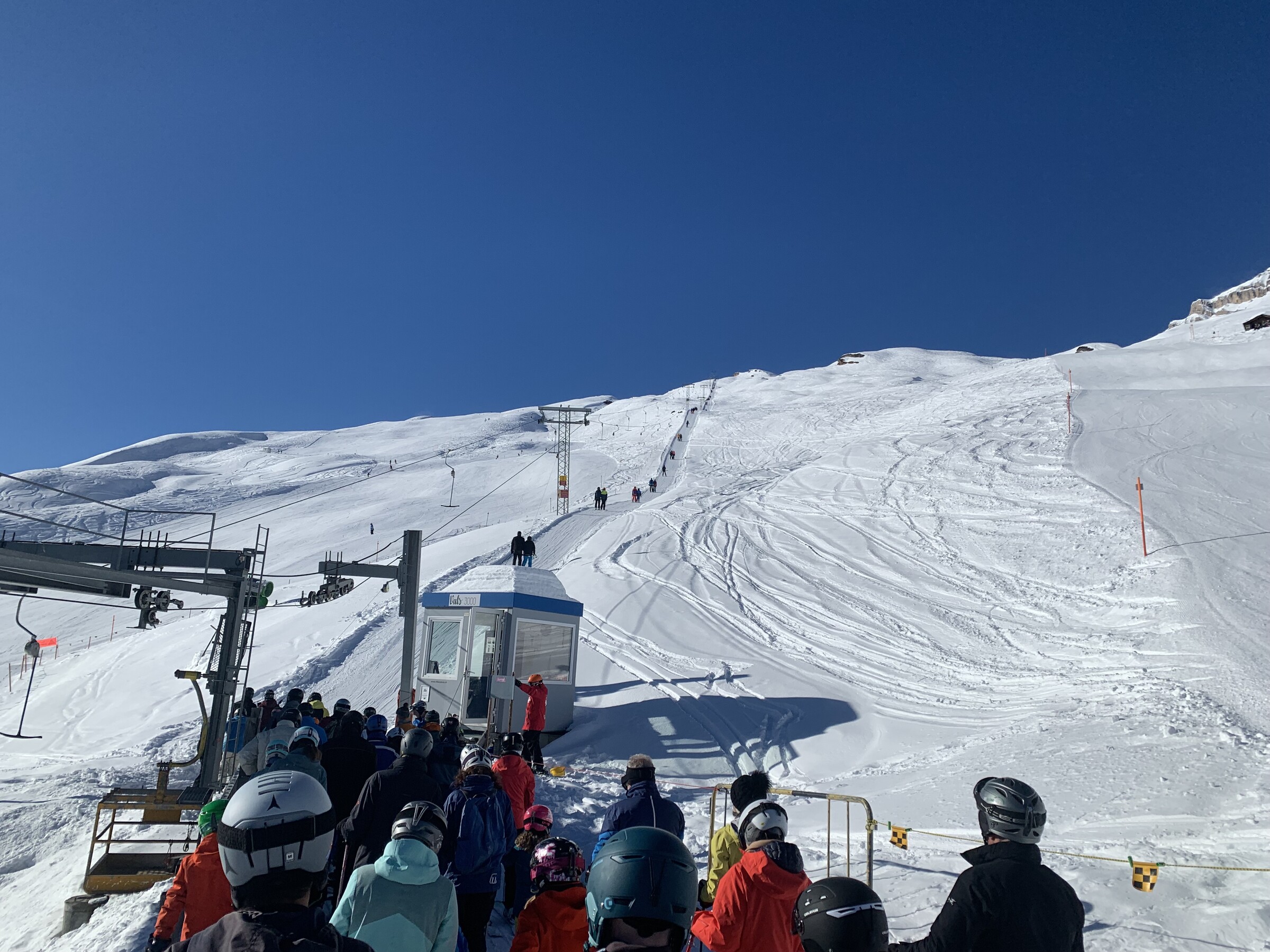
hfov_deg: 67.3
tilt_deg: +10.0
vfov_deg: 53.1
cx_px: 635
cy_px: 476
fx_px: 954
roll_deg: -3.6
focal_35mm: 26
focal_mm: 4.25
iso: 25
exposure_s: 1/7407
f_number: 1.8
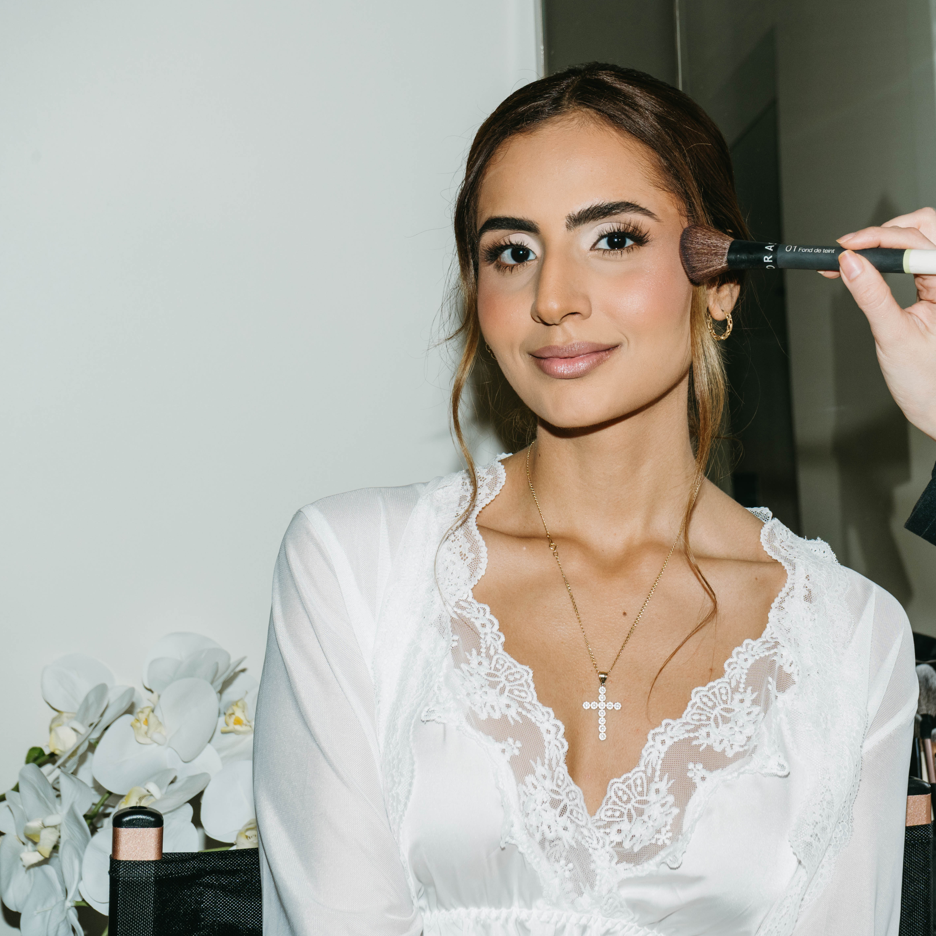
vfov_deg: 21.1
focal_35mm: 82
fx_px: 2509
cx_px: 647
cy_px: 468
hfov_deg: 21.0
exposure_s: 1/250
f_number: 10
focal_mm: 64
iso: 800
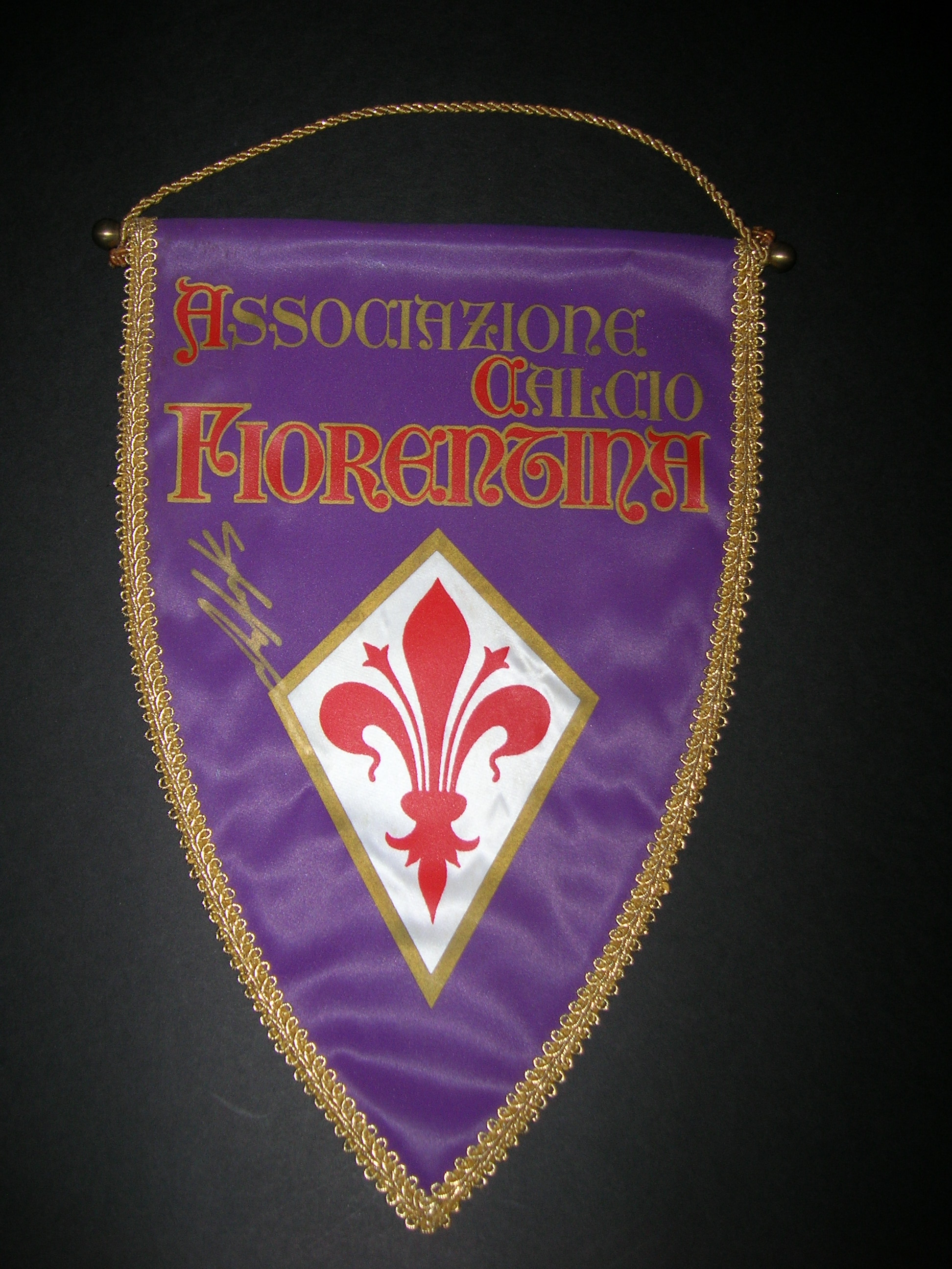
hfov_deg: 41.8
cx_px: 476
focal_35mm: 34
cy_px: 634
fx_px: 1247
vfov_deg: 54.0
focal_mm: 5.7
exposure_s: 1/60.1
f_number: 2.9
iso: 50
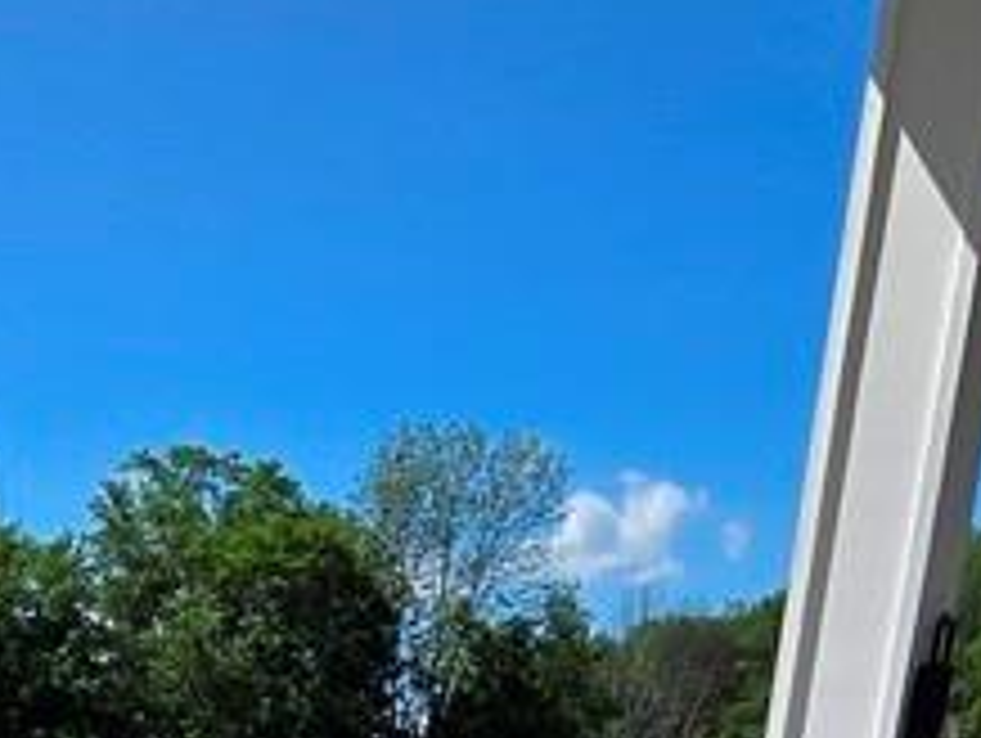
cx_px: -108
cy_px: 1490
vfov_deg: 17.2
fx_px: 1731
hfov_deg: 28.6
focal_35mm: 61
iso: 50
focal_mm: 2.2
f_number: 2.2
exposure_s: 1/2558
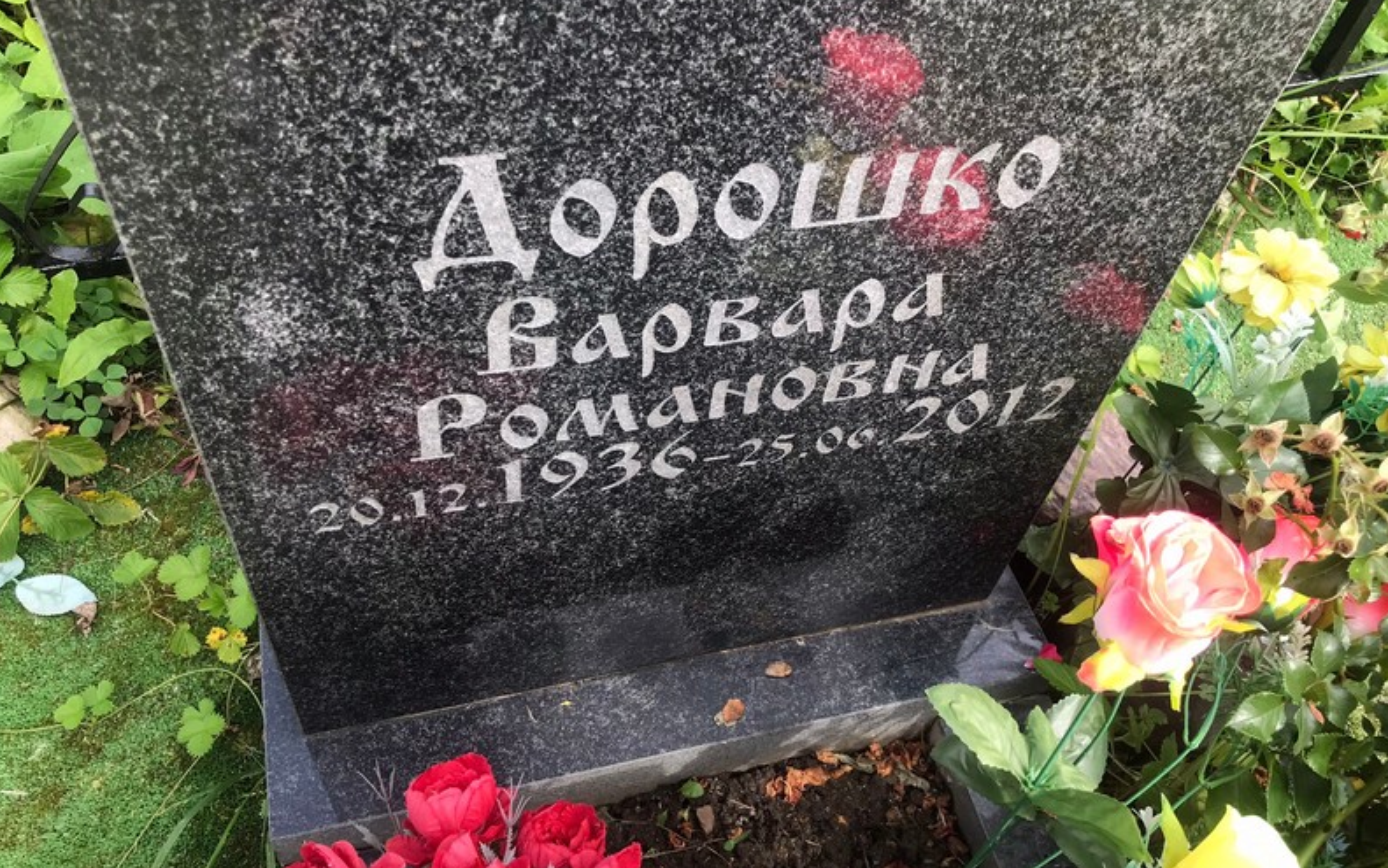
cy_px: 445
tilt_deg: -54.6
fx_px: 1135
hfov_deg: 62.9
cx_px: 693
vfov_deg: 41.9
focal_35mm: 30
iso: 20
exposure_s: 1/407
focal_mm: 3.99
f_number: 1.8
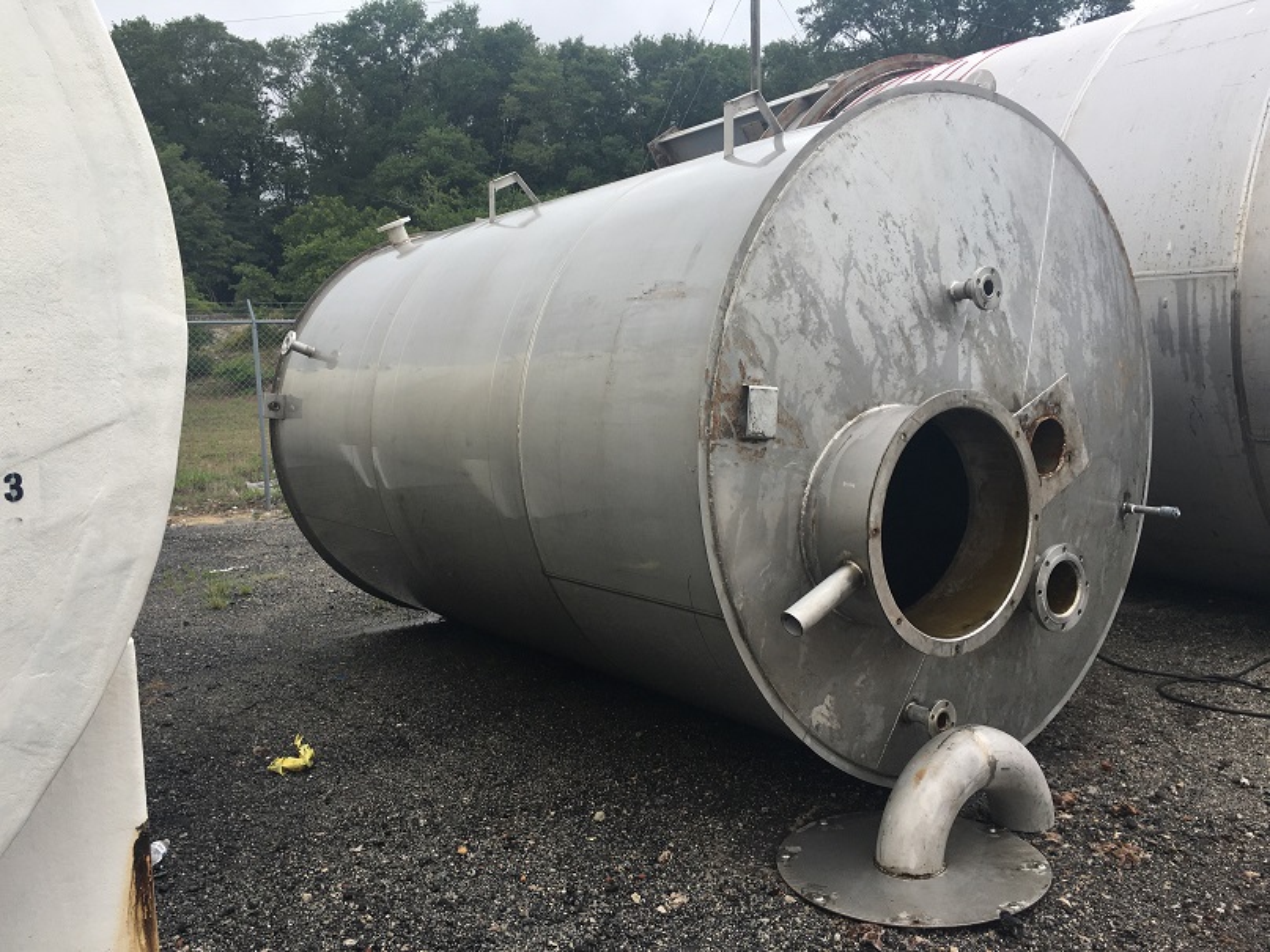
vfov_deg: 48.2
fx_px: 1064
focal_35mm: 29
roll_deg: +1.5
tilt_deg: -4.8
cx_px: 635
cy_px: 476
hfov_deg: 61.7
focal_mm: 4.15
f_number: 2.2
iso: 25
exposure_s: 1/260
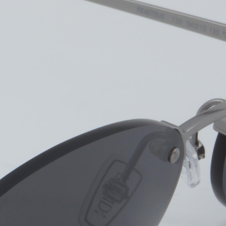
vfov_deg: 6.2
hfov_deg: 6.1
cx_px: -130
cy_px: 171
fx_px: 2076
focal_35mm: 281
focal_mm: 50
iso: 100
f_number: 32
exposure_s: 1/4
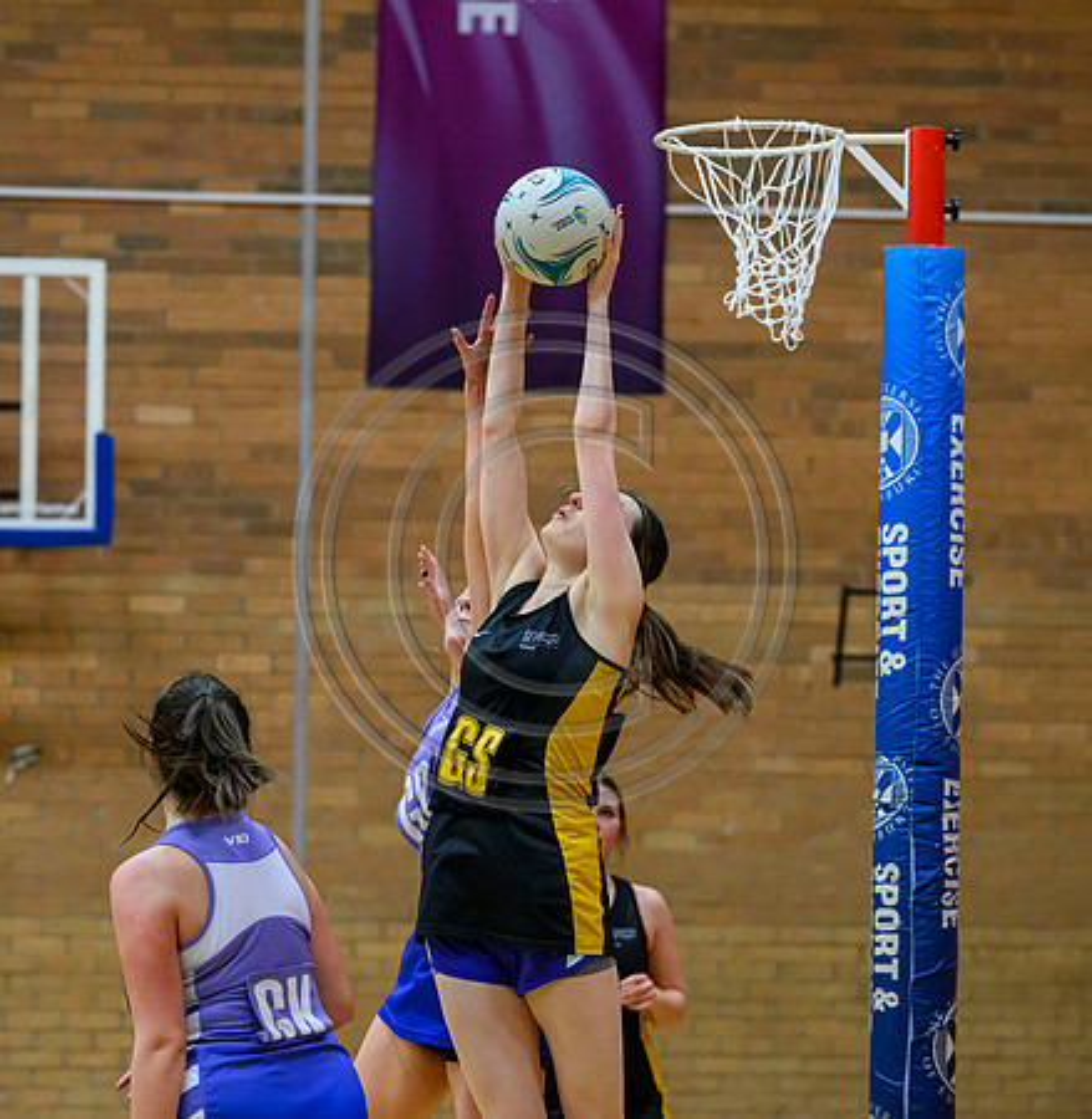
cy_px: 557
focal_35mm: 150
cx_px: 487
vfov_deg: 11.8
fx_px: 5421
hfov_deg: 11.5
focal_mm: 115
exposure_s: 1/1000
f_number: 3.5
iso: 5000
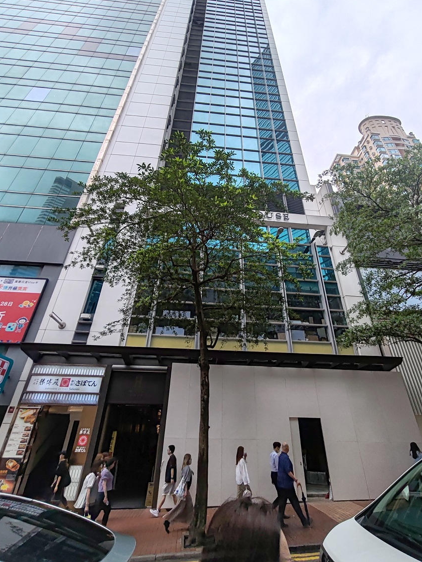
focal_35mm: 17
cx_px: 219
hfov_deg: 74.7
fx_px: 276
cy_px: 264
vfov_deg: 90.9
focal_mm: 1.96
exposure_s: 1/1500
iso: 50
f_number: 2.2
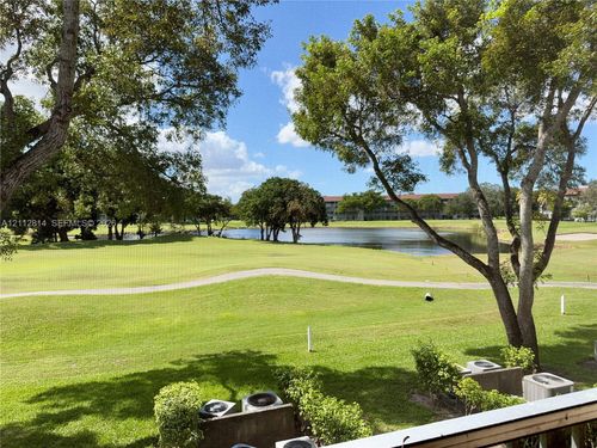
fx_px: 414
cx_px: 298
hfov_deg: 71.6
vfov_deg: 56.8
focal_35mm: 24
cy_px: 224
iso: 80
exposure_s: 1/2331
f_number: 1.78
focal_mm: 6.76
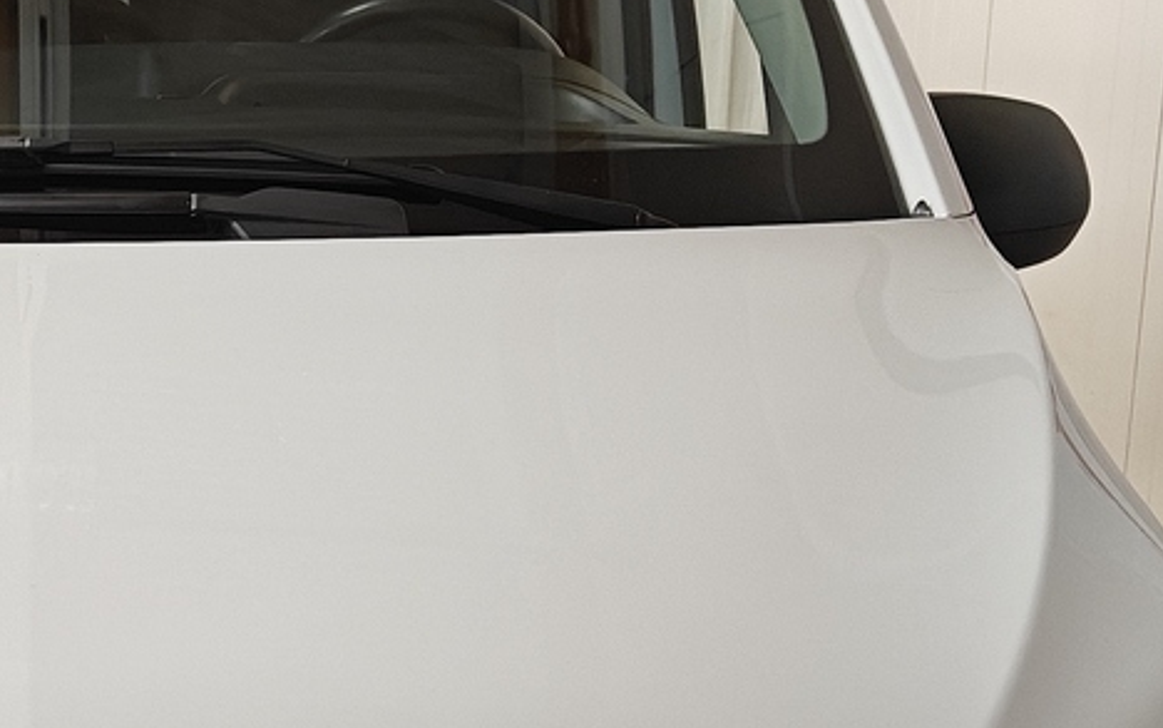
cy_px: 865
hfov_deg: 22.7
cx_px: 32
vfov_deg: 14.4
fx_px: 2791
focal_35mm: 88
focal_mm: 5.59
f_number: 1.8
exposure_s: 1/100
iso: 80
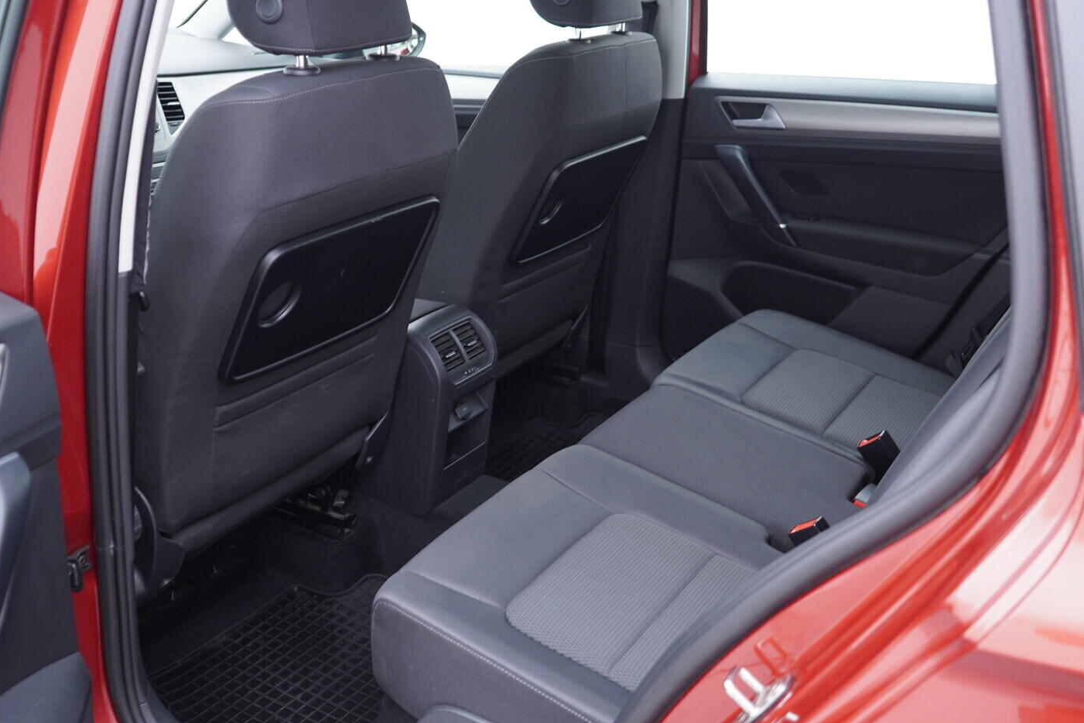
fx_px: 1114
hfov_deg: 51.9
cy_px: 353
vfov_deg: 35.9
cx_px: 535
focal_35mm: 37
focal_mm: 24
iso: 320
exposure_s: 1/40
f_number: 2.8
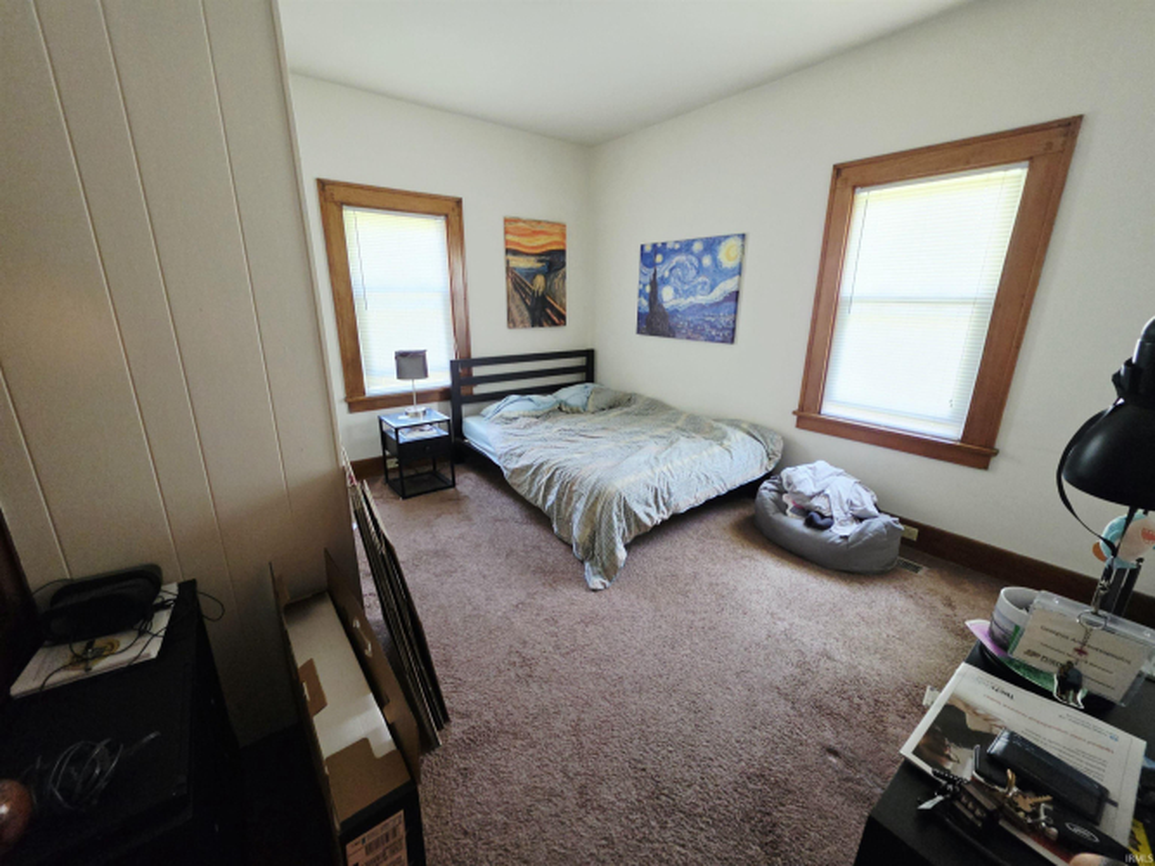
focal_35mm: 13
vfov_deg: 89.9
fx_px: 434
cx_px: 578
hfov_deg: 106.2
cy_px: 433
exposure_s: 1/60
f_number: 1.9
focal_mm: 2.2
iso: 400
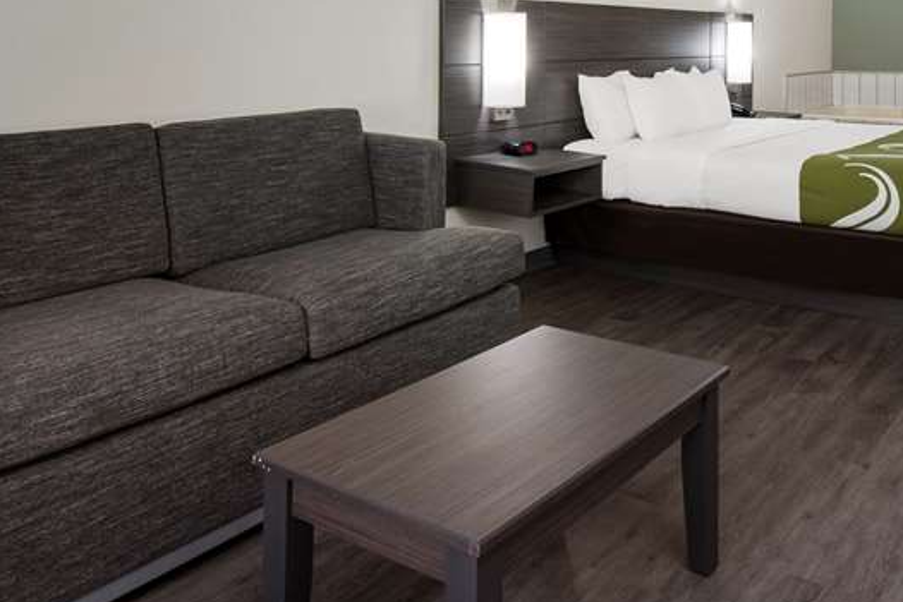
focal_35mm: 35
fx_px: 878
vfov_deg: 35.1
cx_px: 586
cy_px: 31
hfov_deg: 53.6
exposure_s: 1.3
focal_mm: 12
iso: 320
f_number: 9
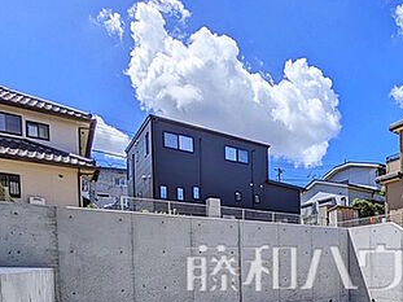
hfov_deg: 60.1
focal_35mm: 27
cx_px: 323
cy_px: 267
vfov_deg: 46.7
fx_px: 314
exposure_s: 1/3559
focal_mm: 1.83
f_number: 2.2
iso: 51
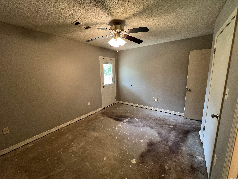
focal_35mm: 13
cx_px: 119
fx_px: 89
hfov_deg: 106.2
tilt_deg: -11.2
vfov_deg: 89.9
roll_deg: +1.9
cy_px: 90
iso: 320
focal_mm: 1.57
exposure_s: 1/60
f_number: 1.8
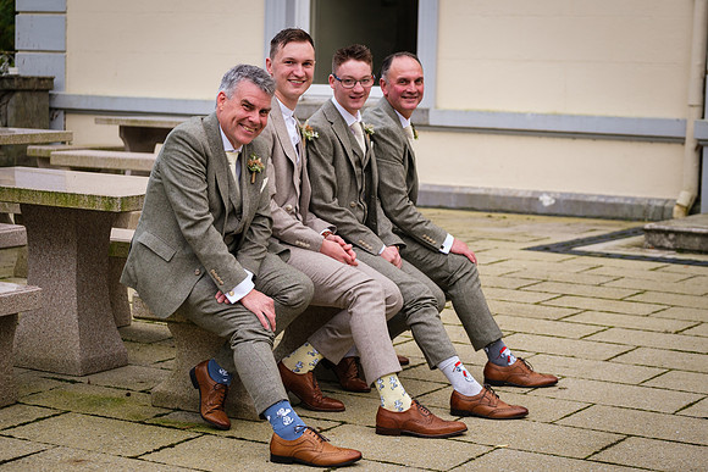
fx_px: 1584
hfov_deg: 25.2
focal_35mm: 81
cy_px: 225
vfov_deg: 17.0
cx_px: 369
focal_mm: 50
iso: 320
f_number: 2.8
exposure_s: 1/500
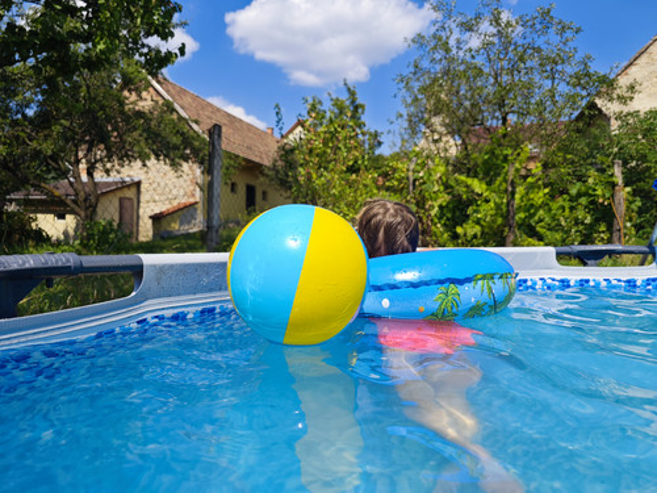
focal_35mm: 23
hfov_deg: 73.9
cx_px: 328
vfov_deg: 58.9
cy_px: 246
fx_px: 437
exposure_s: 1/2000
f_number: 1.9
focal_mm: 7.79
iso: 50
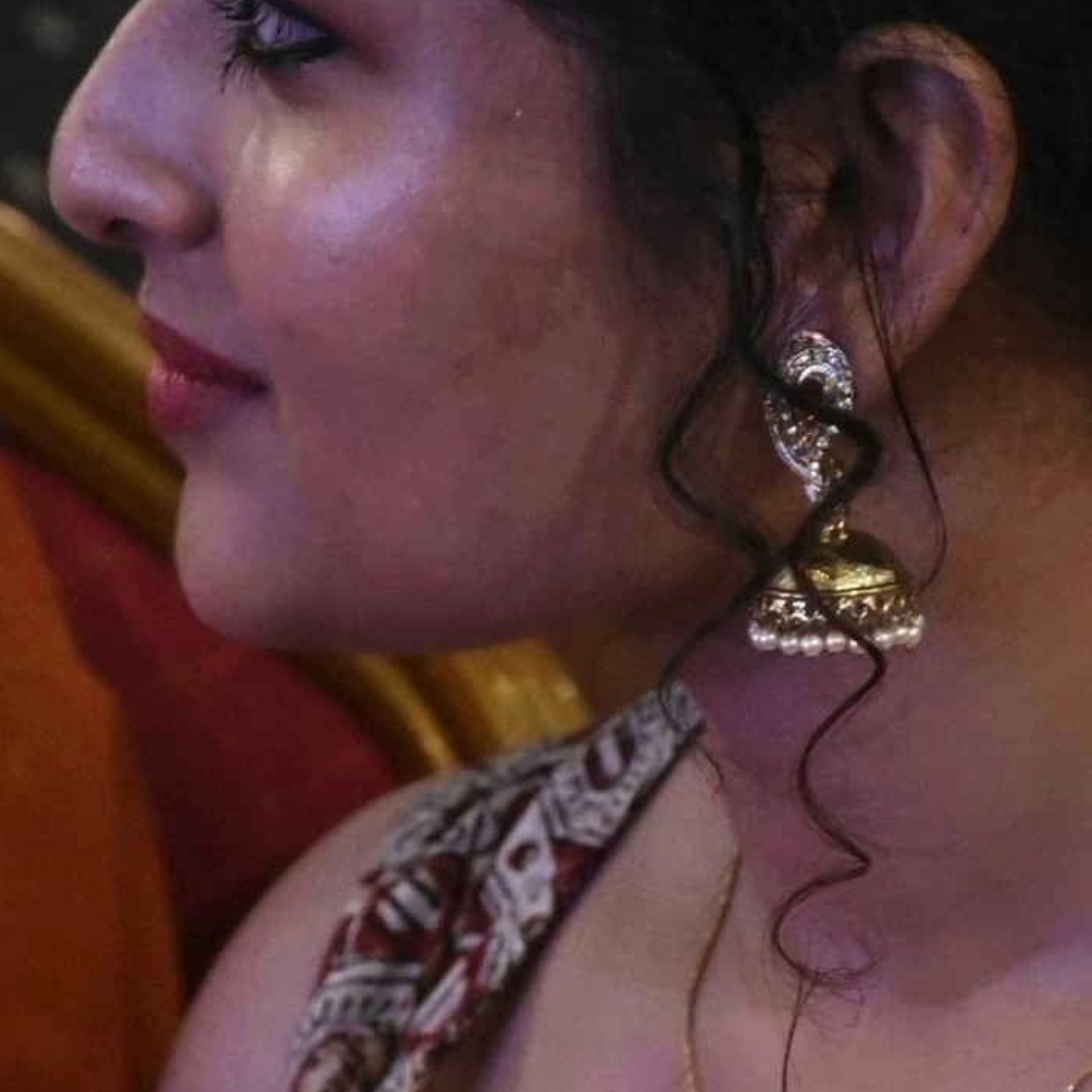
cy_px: 582
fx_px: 17595
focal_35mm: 493
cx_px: 588
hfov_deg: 3.6
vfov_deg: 3.6
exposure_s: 1/100
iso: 8000
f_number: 7.1
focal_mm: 140
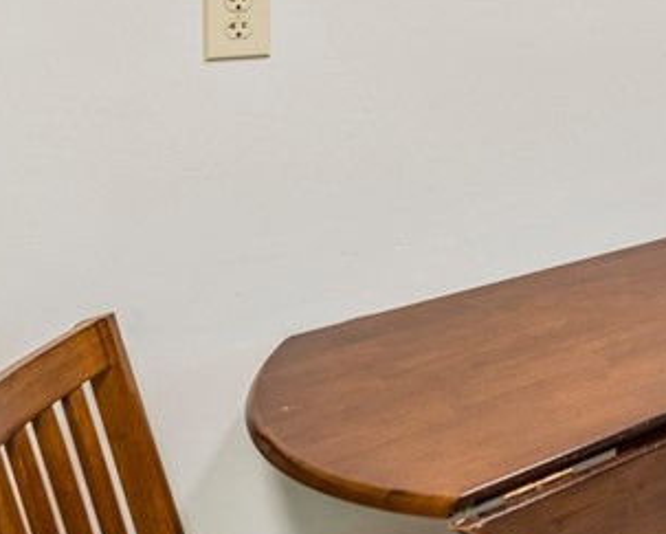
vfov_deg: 29.2
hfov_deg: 33.1
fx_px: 927
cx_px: 778
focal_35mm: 47
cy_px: -45
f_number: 3.2
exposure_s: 1/30
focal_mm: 14
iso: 200
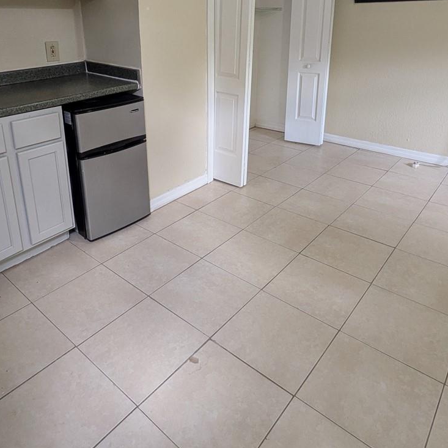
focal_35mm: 27
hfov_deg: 59.0
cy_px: 132
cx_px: 202
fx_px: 395
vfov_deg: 57.1
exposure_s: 1/24
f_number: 2.2
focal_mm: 1.83
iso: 143
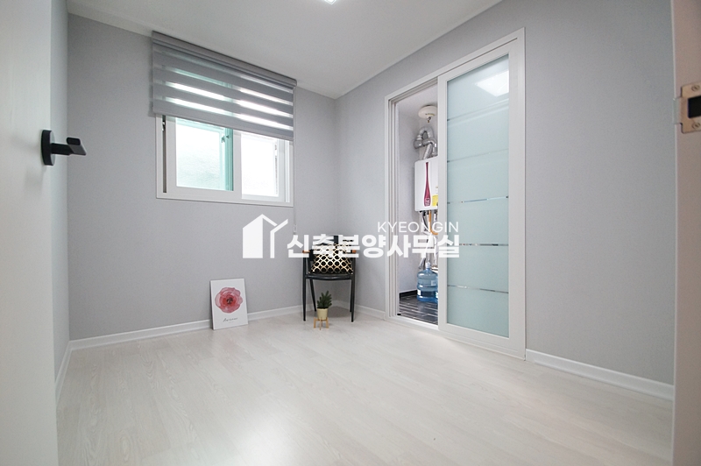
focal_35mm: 15
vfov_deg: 77.2
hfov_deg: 100.4
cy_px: 233
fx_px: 292
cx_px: 350
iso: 800
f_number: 4
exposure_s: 1/125
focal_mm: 10
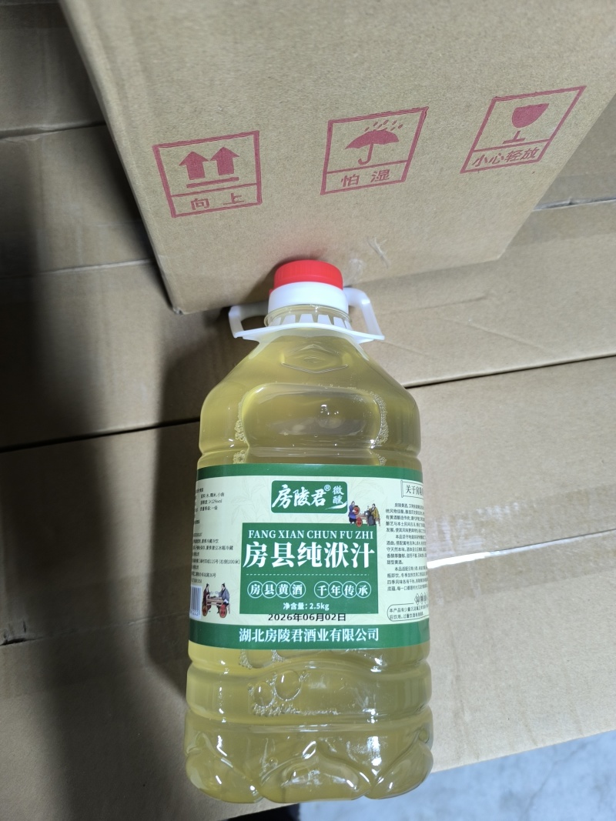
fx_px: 546
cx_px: 308
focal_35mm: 23
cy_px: 410
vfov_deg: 73.9
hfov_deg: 58.9
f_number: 1.65
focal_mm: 6.14
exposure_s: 1/33.3
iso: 1000
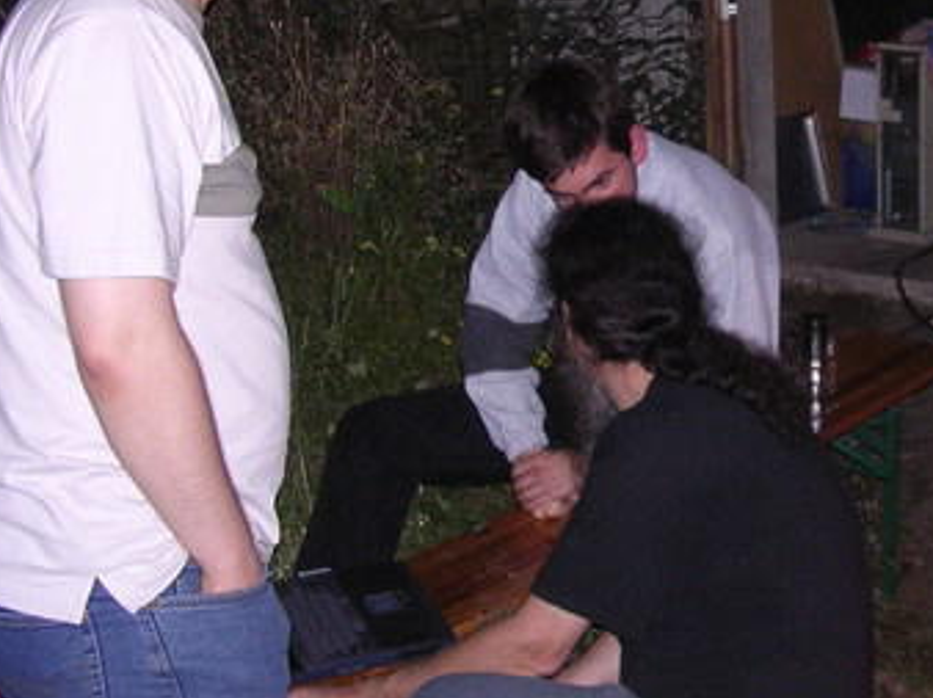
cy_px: 168
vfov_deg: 20.2
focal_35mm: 72
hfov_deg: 26.2
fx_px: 1939
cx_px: 839
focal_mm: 5.8
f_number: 2.8
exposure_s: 1/60.1
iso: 384
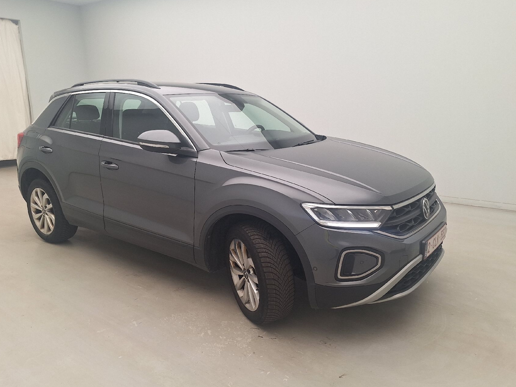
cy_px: 205
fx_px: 388
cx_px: 249
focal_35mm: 26
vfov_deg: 53.0
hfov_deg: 67.3
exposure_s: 1/100
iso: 50
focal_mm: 5.54
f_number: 1.8
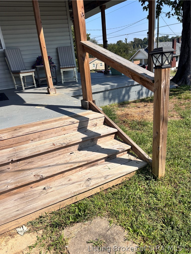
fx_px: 191
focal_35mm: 26
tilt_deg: -20.3
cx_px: 96
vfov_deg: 67.3
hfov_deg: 53.1
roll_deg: +2.6
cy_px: 127
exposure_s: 1/3650
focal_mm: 5.96
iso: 50
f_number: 1.6
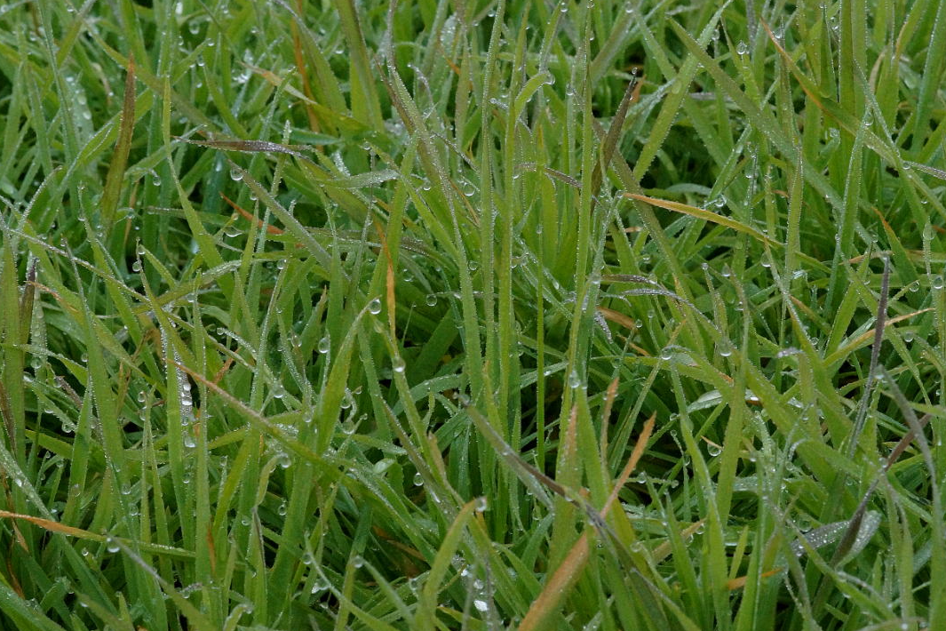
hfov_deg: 12.2
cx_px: 508
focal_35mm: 169
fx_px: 4441
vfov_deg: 8.1
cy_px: 287
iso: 3200
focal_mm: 100
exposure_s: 1/125
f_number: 14
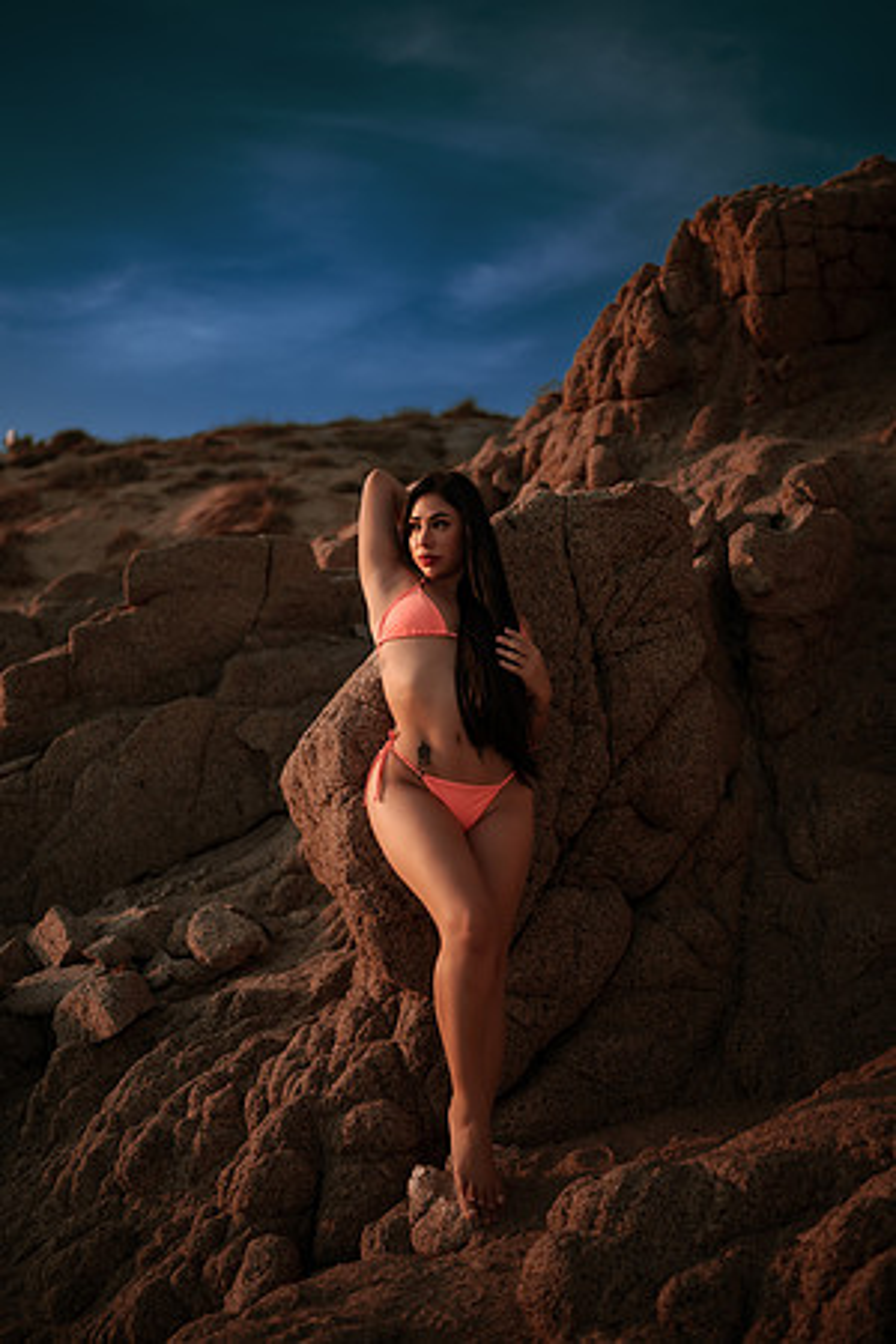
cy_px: 672
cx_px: 448
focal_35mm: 35
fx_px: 1307
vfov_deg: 54.4
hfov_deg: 37.9
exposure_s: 1/2500
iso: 100
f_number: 1.8
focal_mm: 35
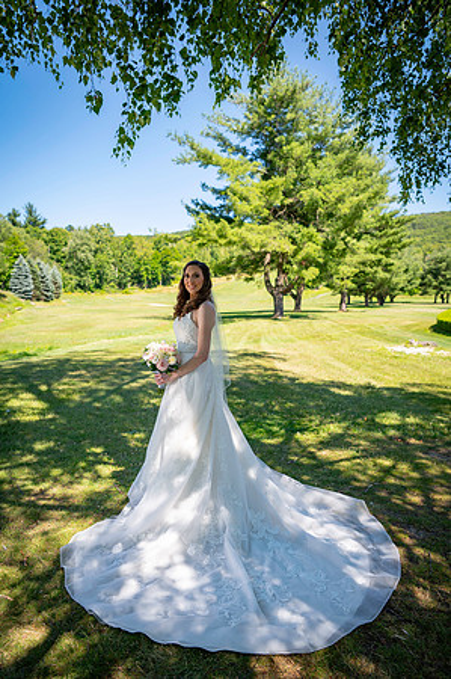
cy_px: 340
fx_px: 490
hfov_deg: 49.5
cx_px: 226
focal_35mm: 26
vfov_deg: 69.4
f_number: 3.2
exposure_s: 1/800
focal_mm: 26
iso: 100
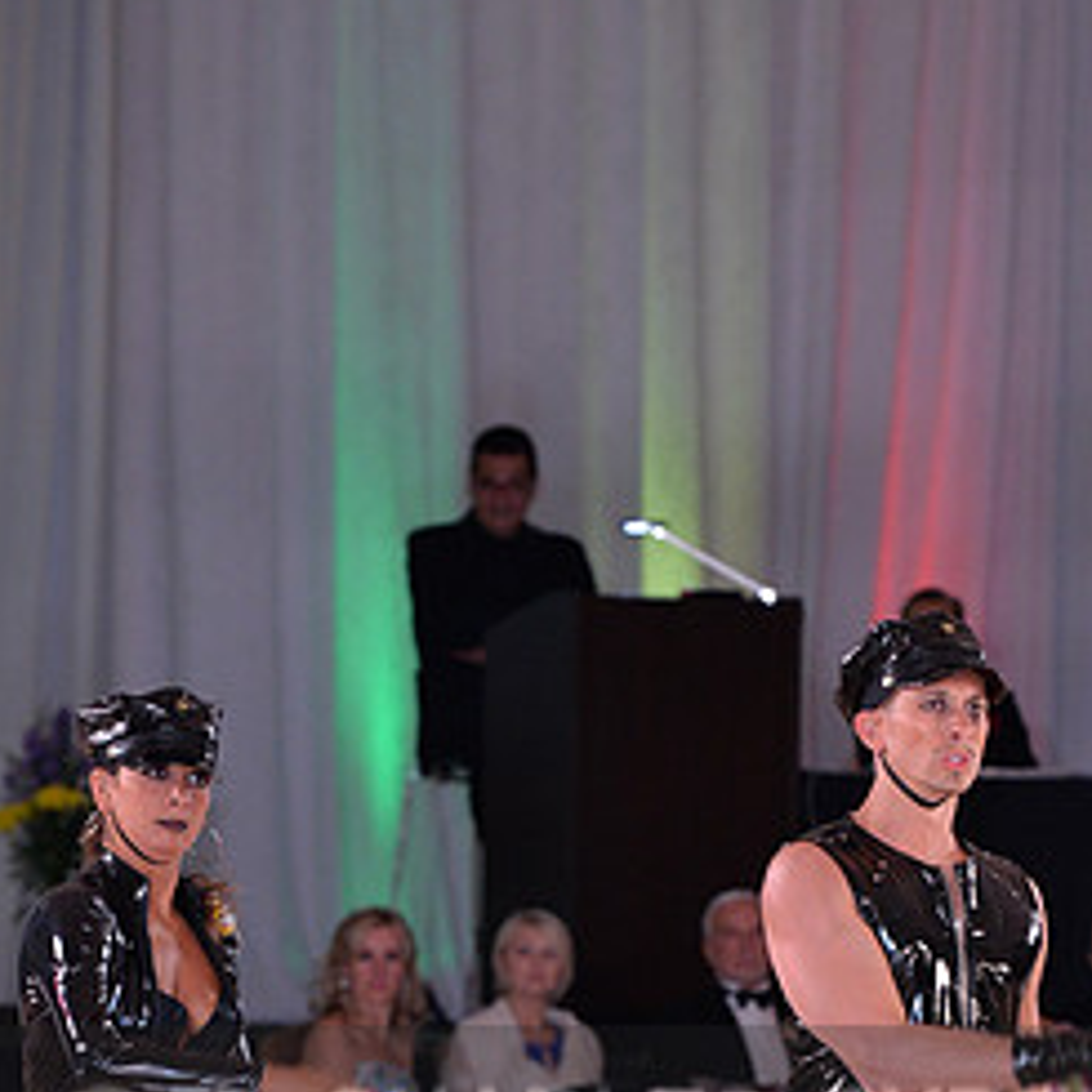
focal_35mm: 331
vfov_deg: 5.3
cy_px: 1177
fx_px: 11814
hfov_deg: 5.3
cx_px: 595
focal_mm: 165
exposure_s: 1/250
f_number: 5
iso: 2000
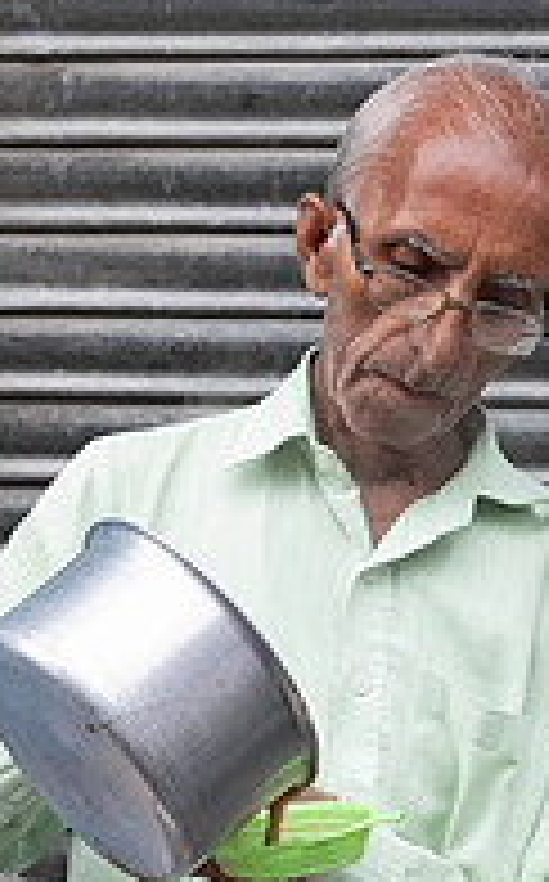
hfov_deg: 9.8
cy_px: 443
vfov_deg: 15.7
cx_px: 189
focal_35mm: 133
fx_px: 3193
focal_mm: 29.2
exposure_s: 1/160
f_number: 4
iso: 400
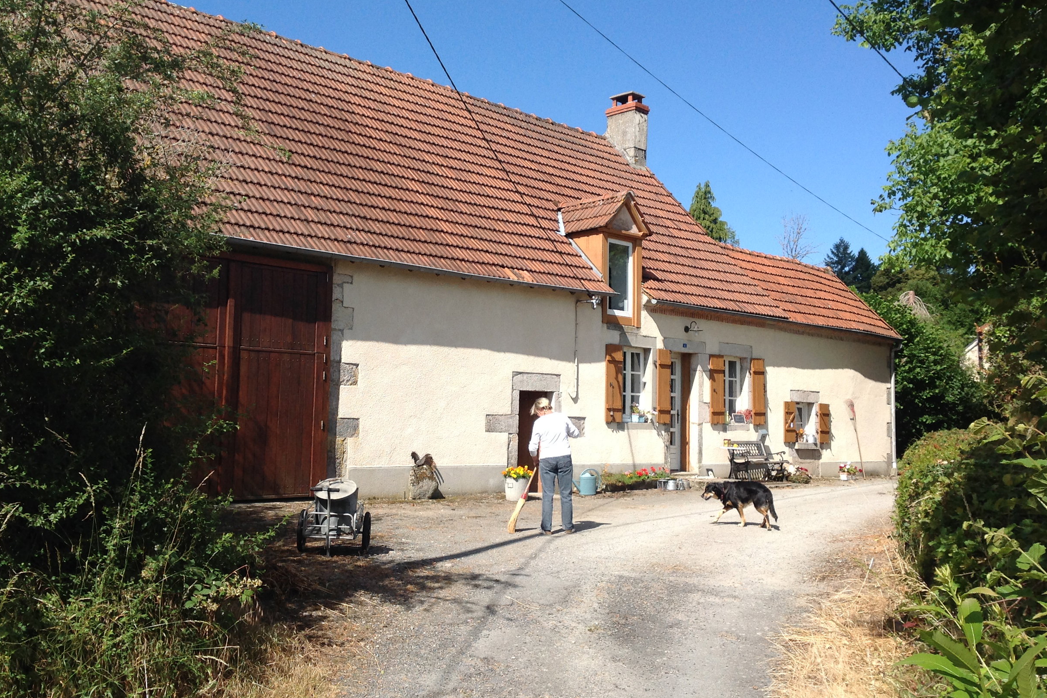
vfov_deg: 34.2
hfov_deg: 49.5
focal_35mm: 39
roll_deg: -1.2
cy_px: 342
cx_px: 488
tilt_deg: +7.5
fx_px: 1134
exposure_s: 1/1890
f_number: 2.4
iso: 50
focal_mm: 4.28
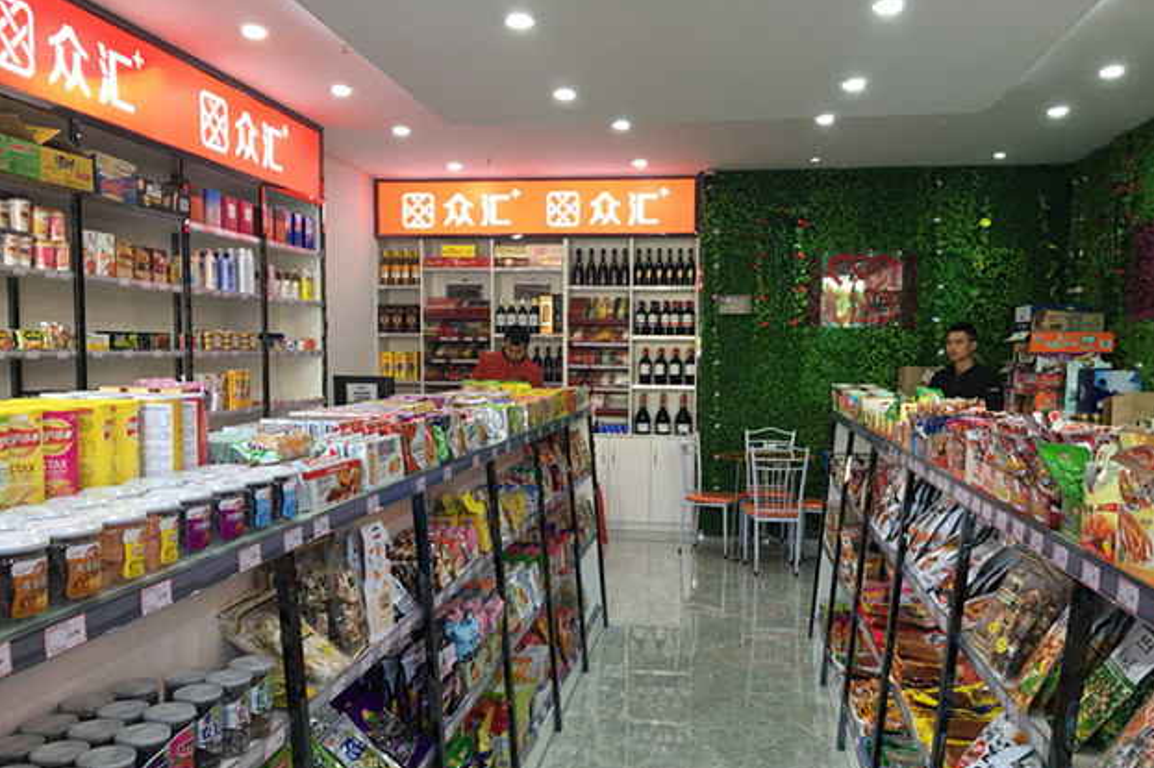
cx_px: 591
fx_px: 993
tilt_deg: -4.8
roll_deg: -1.3
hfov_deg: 60.3
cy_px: 440
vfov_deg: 42.2
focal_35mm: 31
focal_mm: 4.15
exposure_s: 1/33
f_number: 2.2
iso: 50
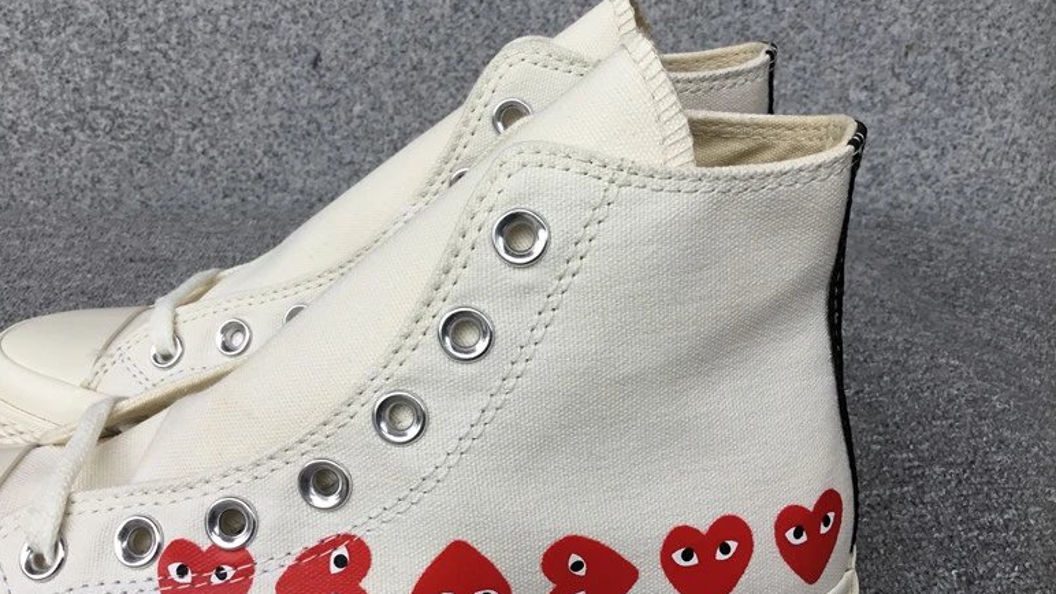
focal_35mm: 35
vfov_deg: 33.7
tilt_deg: -26.3
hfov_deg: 56.6
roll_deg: +0.2
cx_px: 533
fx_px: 980
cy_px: 316
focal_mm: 3.3
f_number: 2.4
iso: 25
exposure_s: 1/153
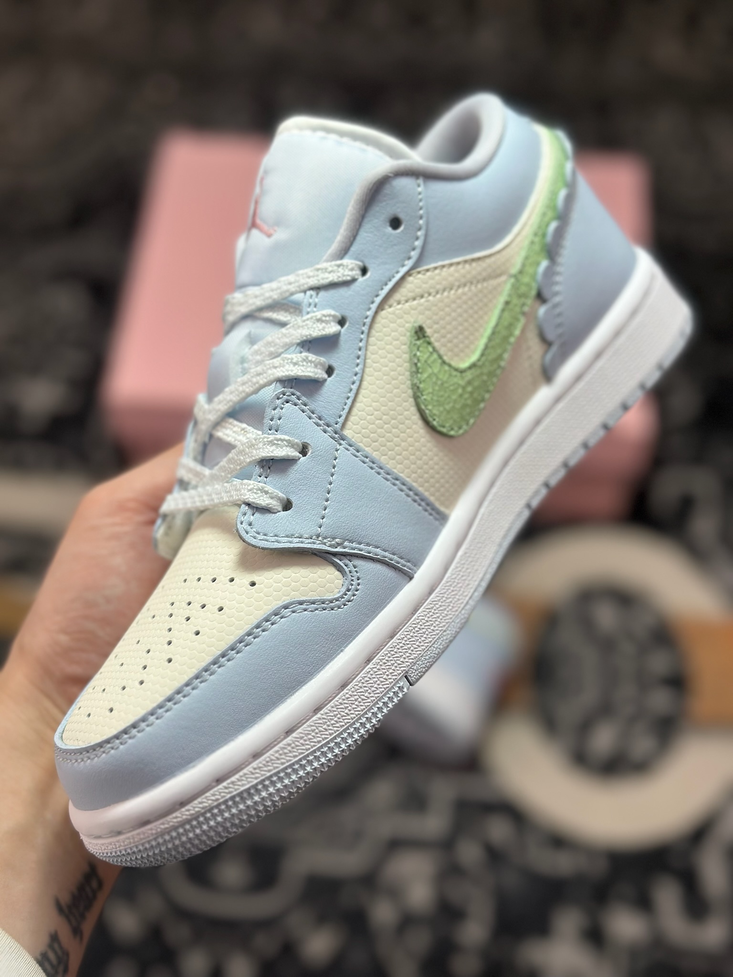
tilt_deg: -57.1
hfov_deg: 30.3
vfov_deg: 39.7
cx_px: 366
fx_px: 1355
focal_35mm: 48
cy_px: 488
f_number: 1.78
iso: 80
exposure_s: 1/1953
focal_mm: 6.86
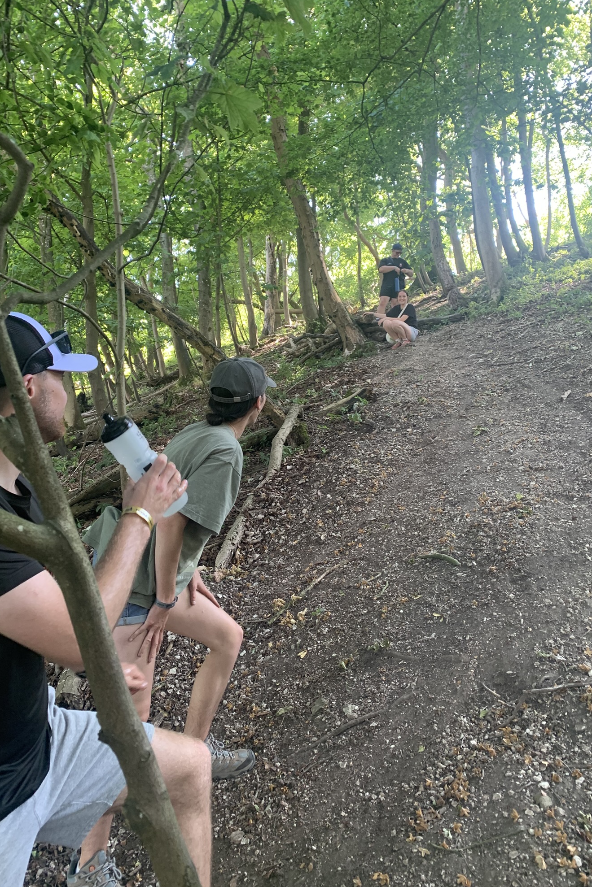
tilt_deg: +14.5
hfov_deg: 46.4
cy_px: 432
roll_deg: -4.2
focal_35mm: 28
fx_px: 690
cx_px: 276
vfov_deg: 65.5
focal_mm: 4.25
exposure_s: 1/60
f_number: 1.8
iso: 100
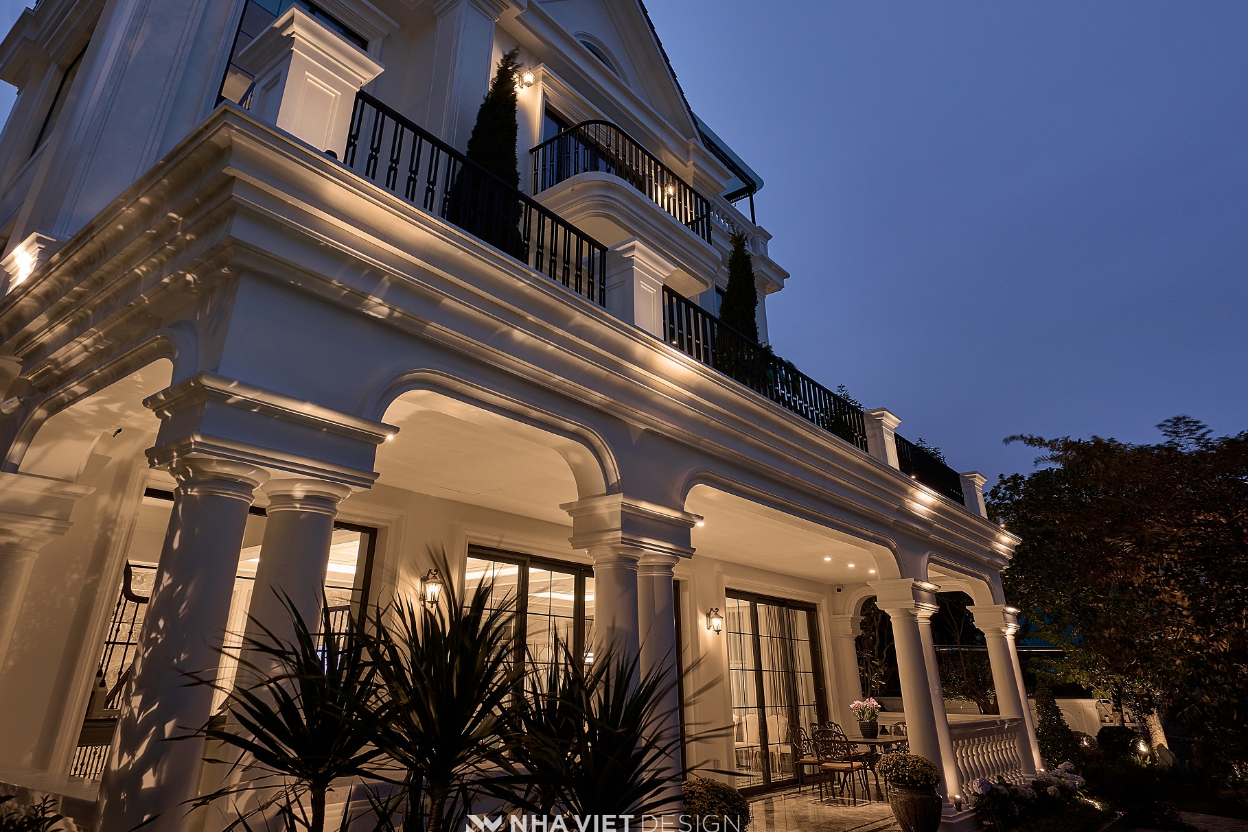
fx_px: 728
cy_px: 316
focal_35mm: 21
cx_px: 601
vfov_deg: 58.8
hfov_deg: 81.2
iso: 100
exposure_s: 1.3
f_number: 8
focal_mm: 16
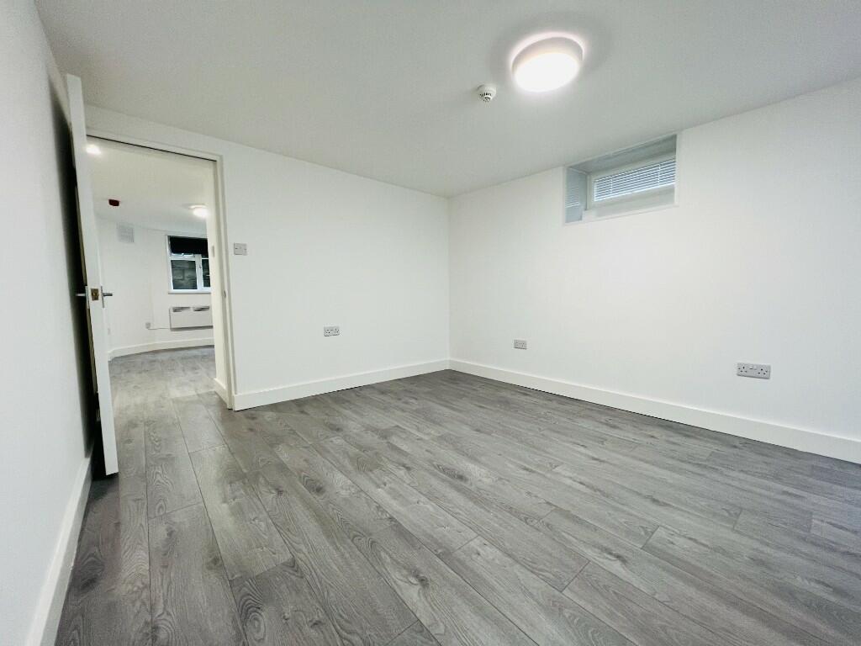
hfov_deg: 106.2
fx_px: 323
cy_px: 323
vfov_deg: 89.9
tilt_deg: -5.1
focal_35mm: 13
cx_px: 430
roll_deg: +0.6
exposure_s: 1/100
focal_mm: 1.57
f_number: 1.8
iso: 200
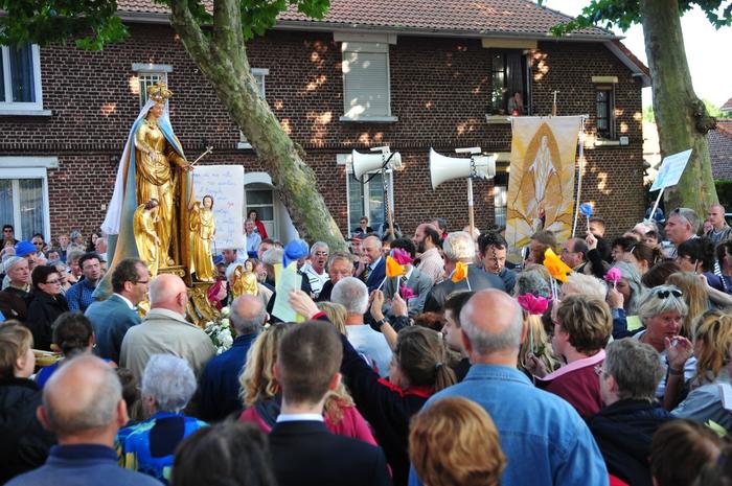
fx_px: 914
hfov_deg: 43.6
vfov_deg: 29.8
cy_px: 243
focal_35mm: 45
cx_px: 366
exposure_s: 1/400
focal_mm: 30
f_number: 2.8
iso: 400
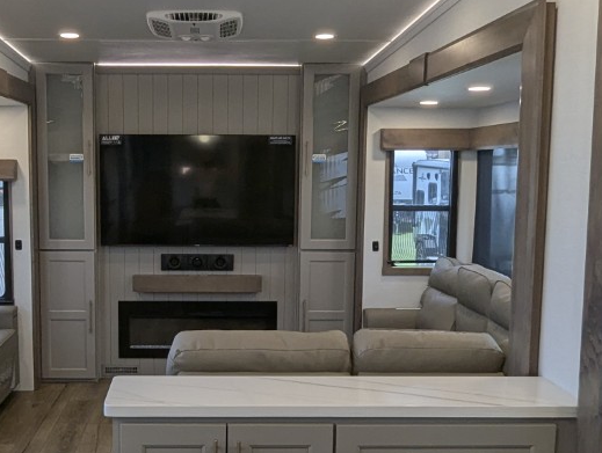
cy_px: 253
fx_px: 749
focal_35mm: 43
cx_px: 211
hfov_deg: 43.3
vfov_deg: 33.7
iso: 87
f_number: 2.2
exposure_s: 1/179
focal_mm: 2.35
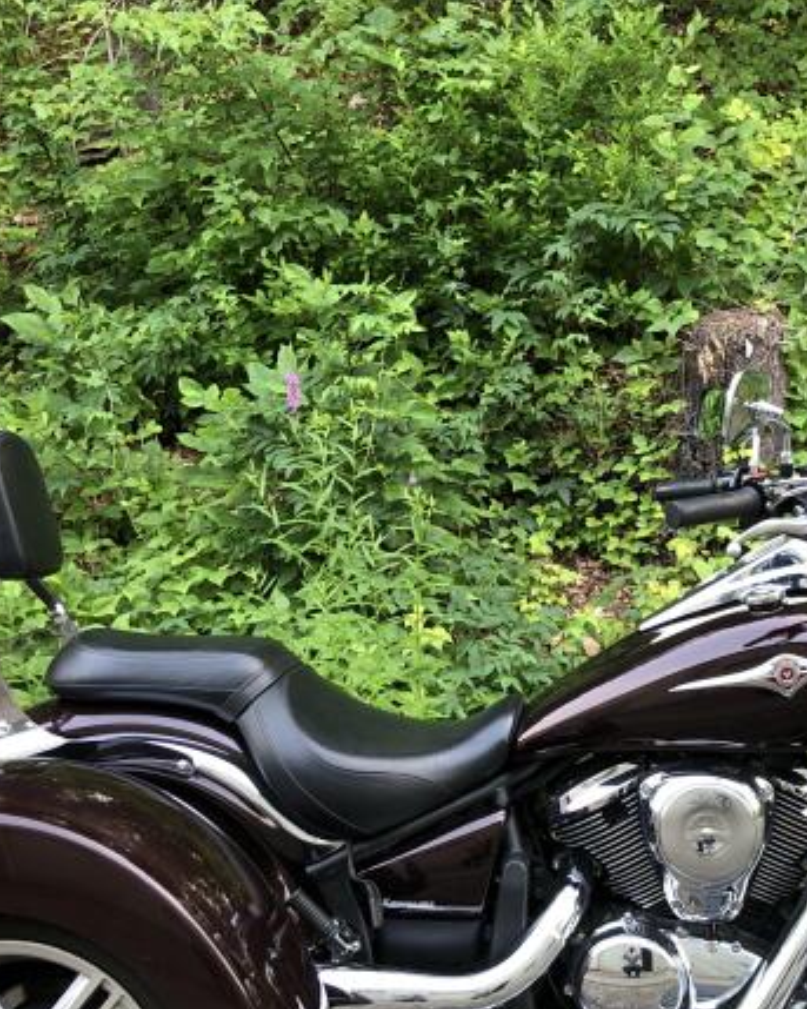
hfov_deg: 29.6
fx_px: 1523
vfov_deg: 36.5
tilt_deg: -4.6
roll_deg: +4.3
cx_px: 489
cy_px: 628
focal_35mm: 51
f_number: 1.8
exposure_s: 1/30
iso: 25
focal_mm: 4
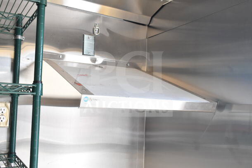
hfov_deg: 51.3
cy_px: 84
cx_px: 126
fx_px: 263
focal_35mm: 38
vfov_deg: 35.5
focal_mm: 25
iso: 1600
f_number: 7.1
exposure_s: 1/200
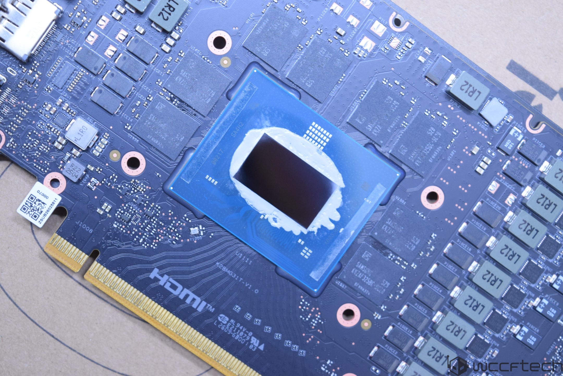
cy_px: 188
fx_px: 1290
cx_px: 282
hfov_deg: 24.6
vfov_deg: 16.6
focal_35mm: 82
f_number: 6.3
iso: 1600
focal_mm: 55
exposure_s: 1/10
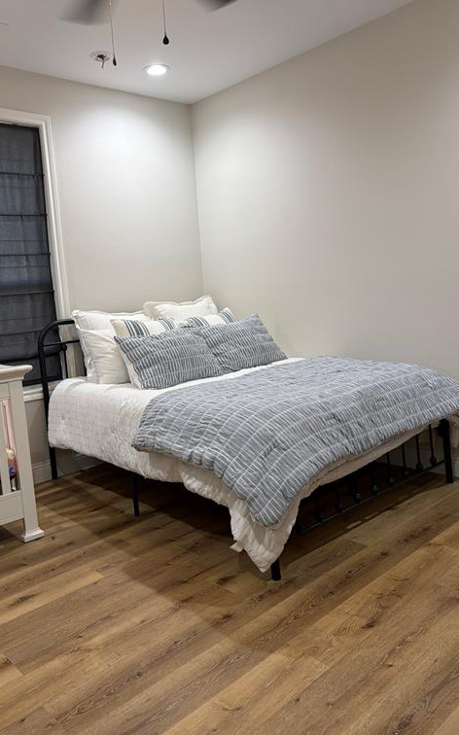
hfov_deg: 44.4
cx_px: 204
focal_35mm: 28
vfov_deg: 66.5
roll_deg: +3.9
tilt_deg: -6.4
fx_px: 561
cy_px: 368
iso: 80
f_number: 1.6
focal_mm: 5.96
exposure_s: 1/60
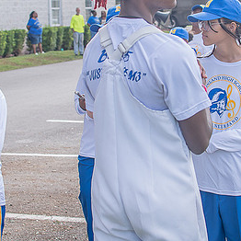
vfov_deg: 17.7
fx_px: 772
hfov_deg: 17.7
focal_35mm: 98
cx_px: 121
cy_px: 75
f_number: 4
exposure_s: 1/320
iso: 100
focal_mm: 35
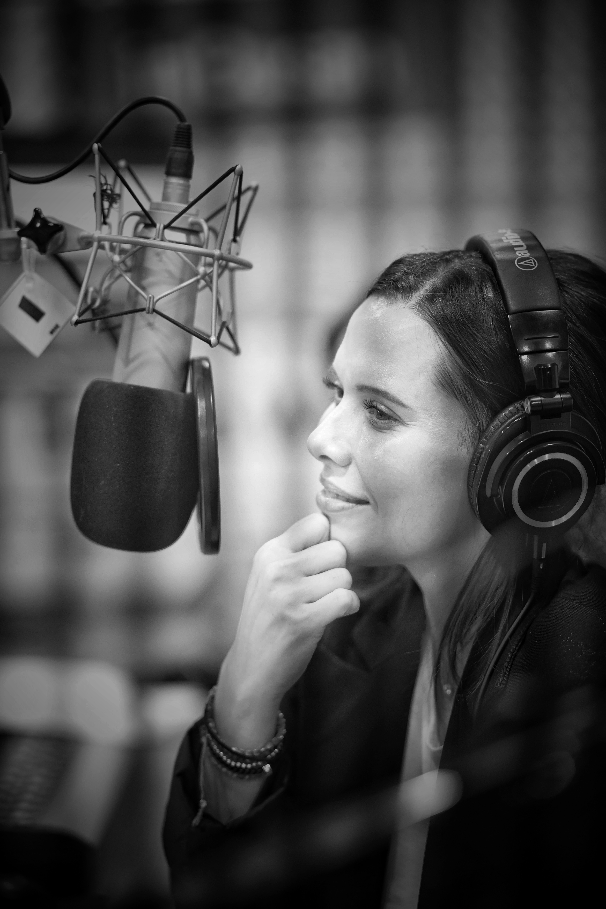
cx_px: 303
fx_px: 2651
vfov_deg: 19.5
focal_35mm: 105
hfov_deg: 13.0
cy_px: 454
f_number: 2
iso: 1250
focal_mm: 105
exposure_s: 1/250
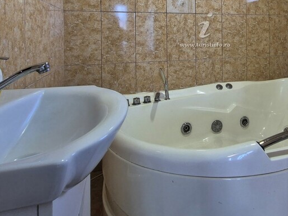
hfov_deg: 64.4
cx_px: 206
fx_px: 216
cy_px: 30
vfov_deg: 48.6
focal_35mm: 26
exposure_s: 1/50
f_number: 2.2
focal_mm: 2.2
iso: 250
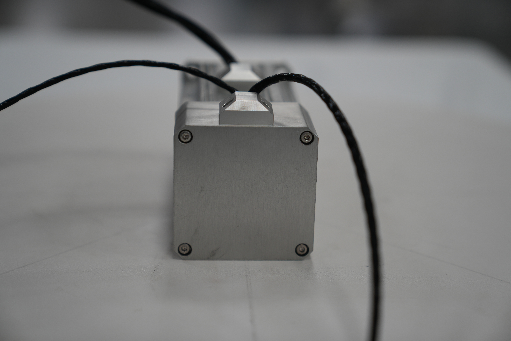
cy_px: 170
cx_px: 256
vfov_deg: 19.5
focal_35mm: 70
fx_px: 994
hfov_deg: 28.8
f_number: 2.8
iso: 160
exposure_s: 1/80
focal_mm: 70
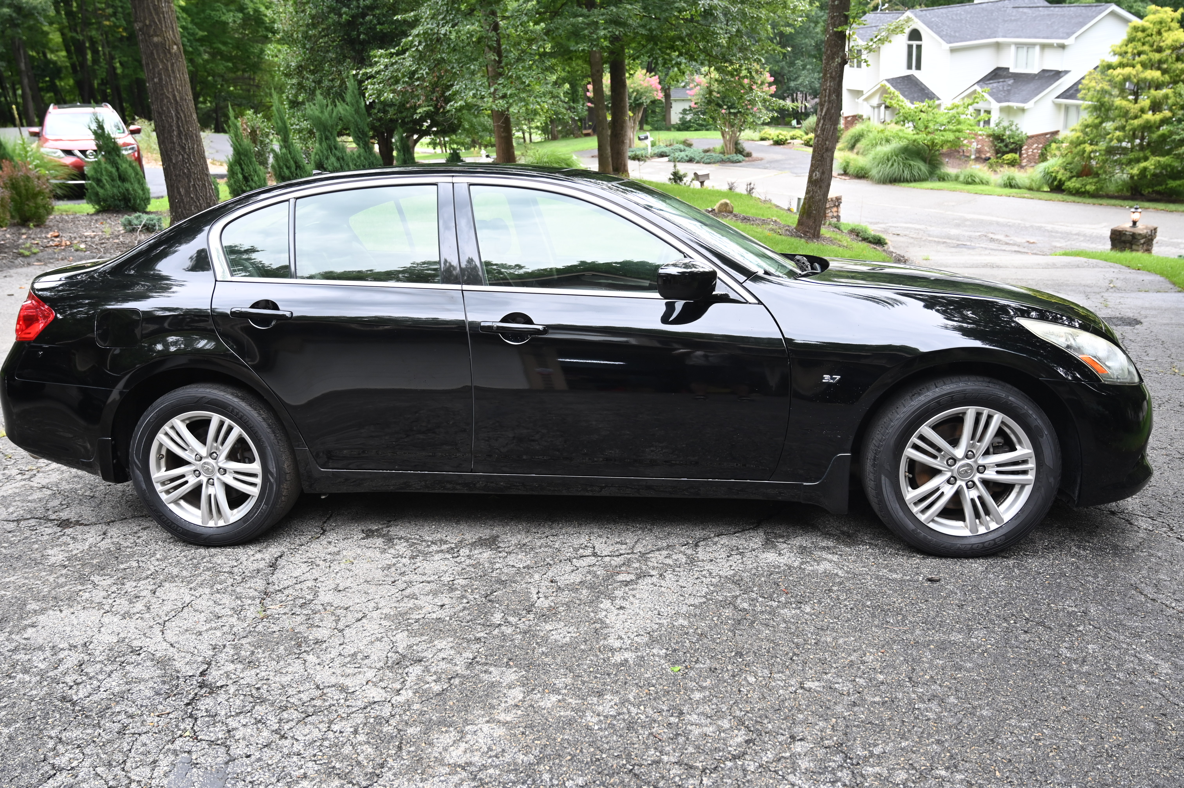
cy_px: 394
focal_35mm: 30
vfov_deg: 43.6
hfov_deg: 62.0
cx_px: 592
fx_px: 986
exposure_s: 1/125
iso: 500
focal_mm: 30
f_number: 4
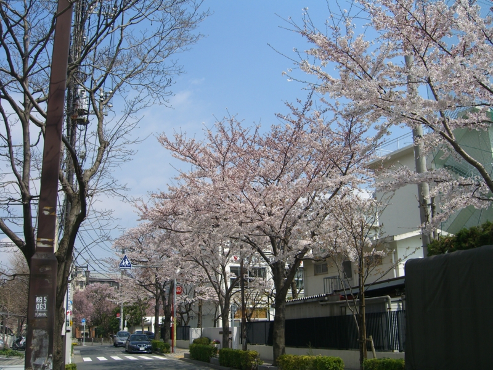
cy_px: 185
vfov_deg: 37.7
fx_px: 541
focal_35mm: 38
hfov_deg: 49.0
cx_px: 246
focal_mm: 7.9
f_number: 8
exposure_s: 1/200
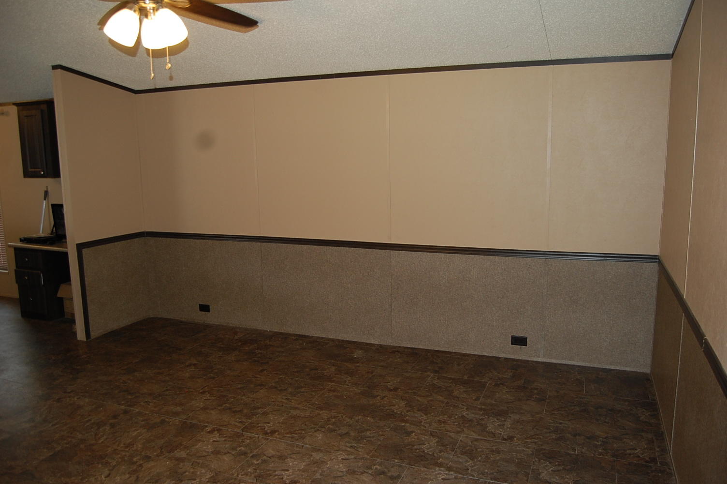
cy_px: 242
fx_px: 545
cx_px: 364
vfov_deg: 47.8
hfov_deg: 67.4
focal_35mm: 27
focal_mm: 18
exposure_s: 1/60
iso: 400
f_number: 3.5
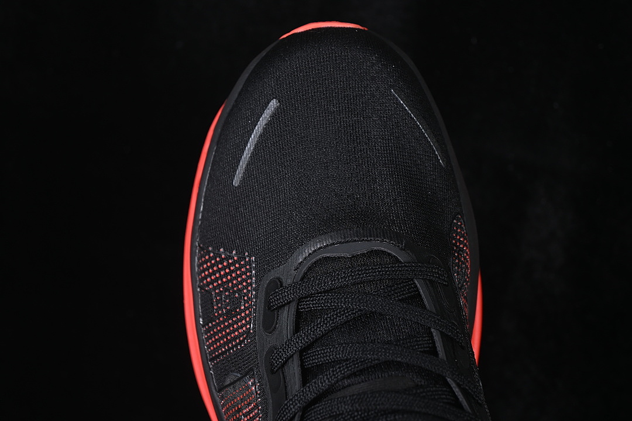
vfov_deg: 18.2
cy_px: 210
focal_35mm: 75
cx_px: 316
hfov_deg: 27.0
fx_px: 1317
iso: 160
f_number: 6.3
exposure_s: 1/50
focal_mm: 50
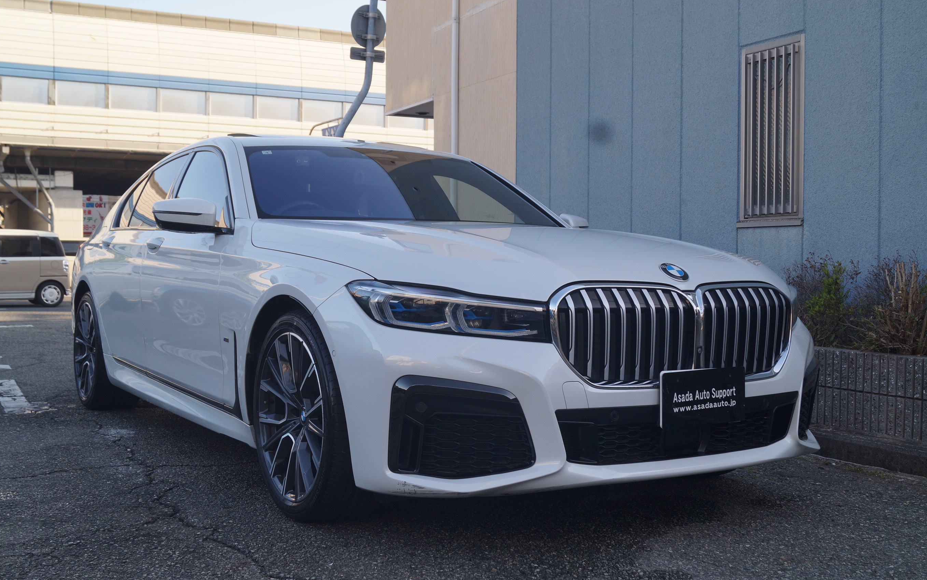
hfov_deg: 49.3
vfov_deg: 32.0
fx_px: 1010
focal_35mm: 40
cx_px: 461
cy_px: 298
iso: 100
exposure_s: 1/125
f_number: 5.6
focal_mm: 26
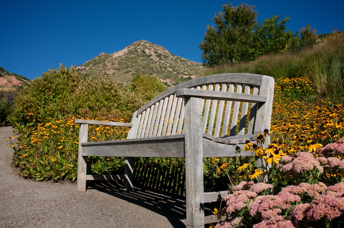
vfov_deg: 36.7
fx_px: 343
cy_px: 114
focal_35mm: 36
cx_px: 172
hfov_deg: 53.2
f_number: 11
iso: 200
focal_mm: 24
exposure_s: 1/500
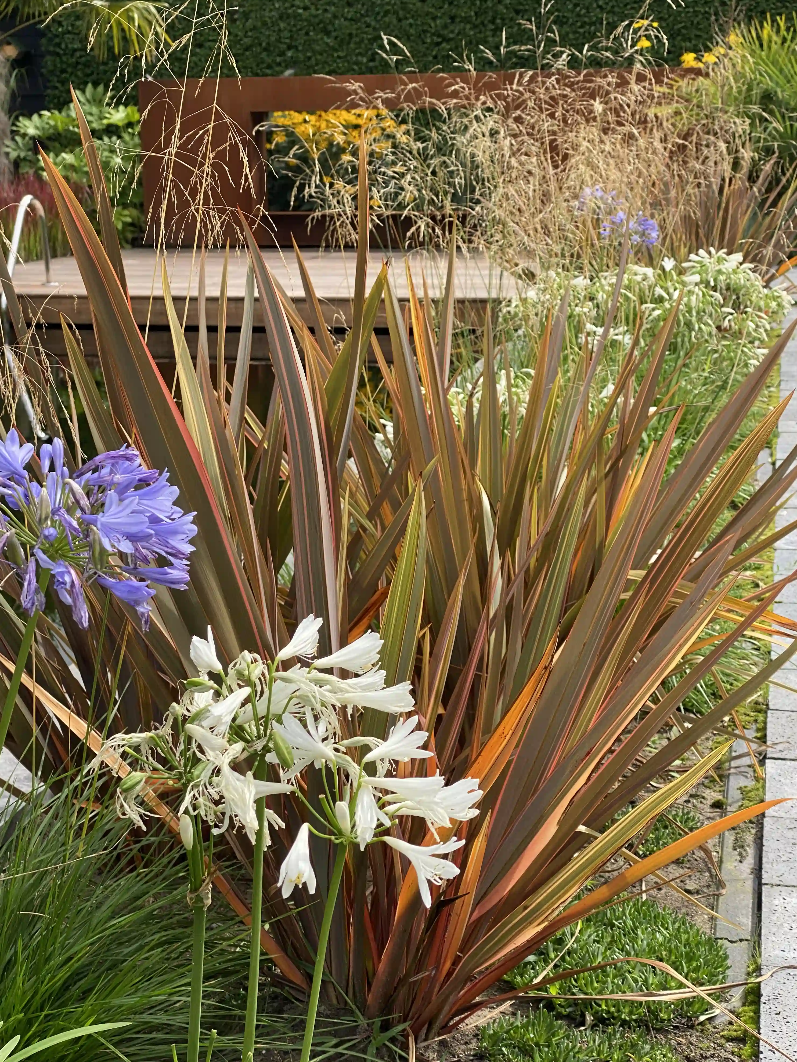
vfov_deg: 36.2
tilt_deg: -12.8
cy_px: 538
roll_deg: +0.2
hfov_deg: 27.5
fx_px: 1627
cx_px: 394
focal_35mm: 53
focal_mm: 6
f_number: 2
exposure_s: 1/564
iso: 20
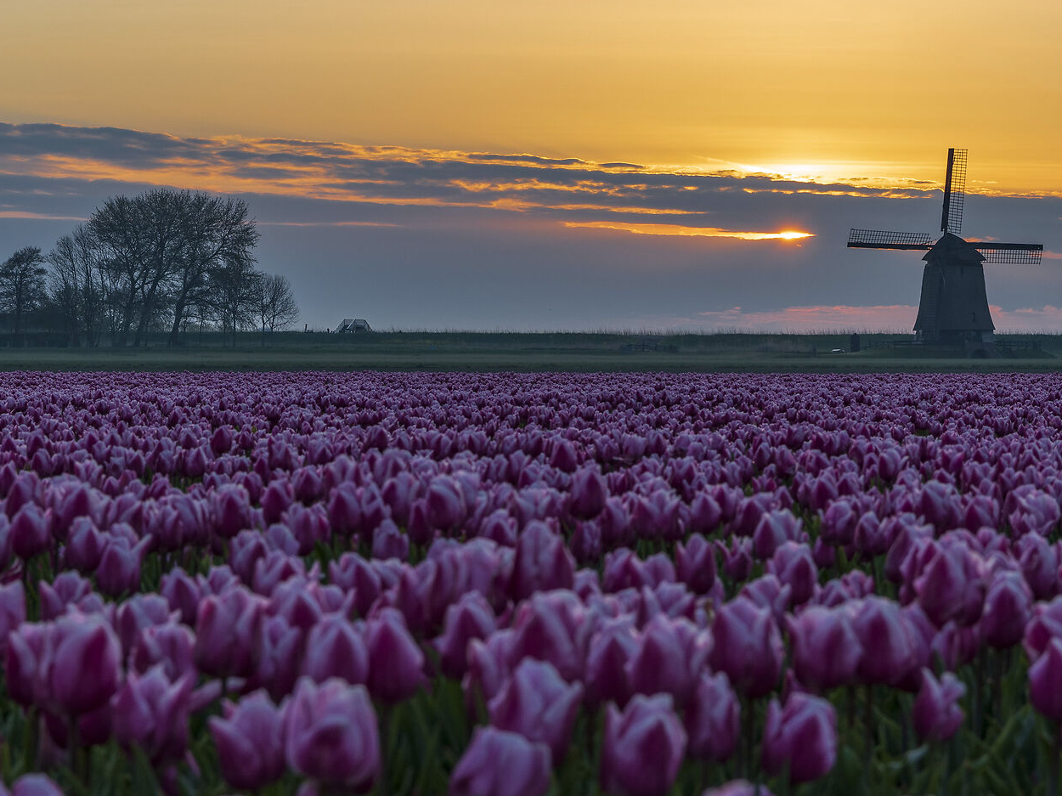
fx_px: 3681
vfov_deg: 12.3
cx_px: 534
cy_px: 484
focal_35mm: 120
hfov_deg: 16.4
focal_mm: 65
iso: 100
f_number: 11
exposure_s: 1/80
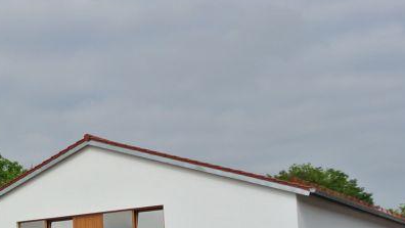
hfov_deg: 23.5
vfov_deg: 14.1
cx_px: -56
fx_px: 902
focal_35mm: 84
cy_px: 244
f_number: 5
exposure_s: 1/1000
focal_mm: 11.8
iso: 100
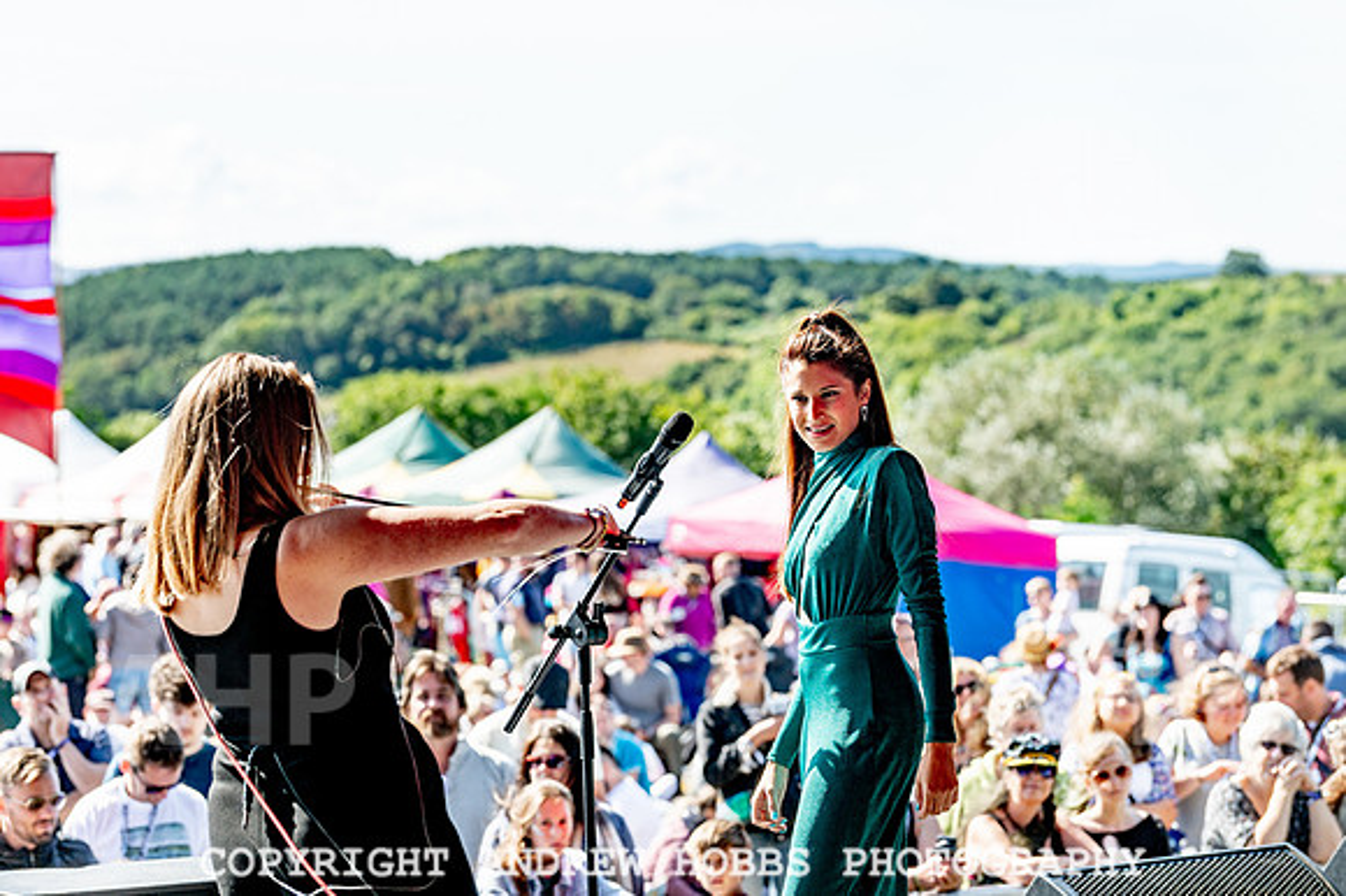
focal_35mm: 135
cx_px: 673
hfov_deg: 15.2
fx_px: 5044
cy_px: 448
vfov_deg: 10.1
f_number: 5.6
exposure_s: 1/640
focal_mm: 135
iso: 100
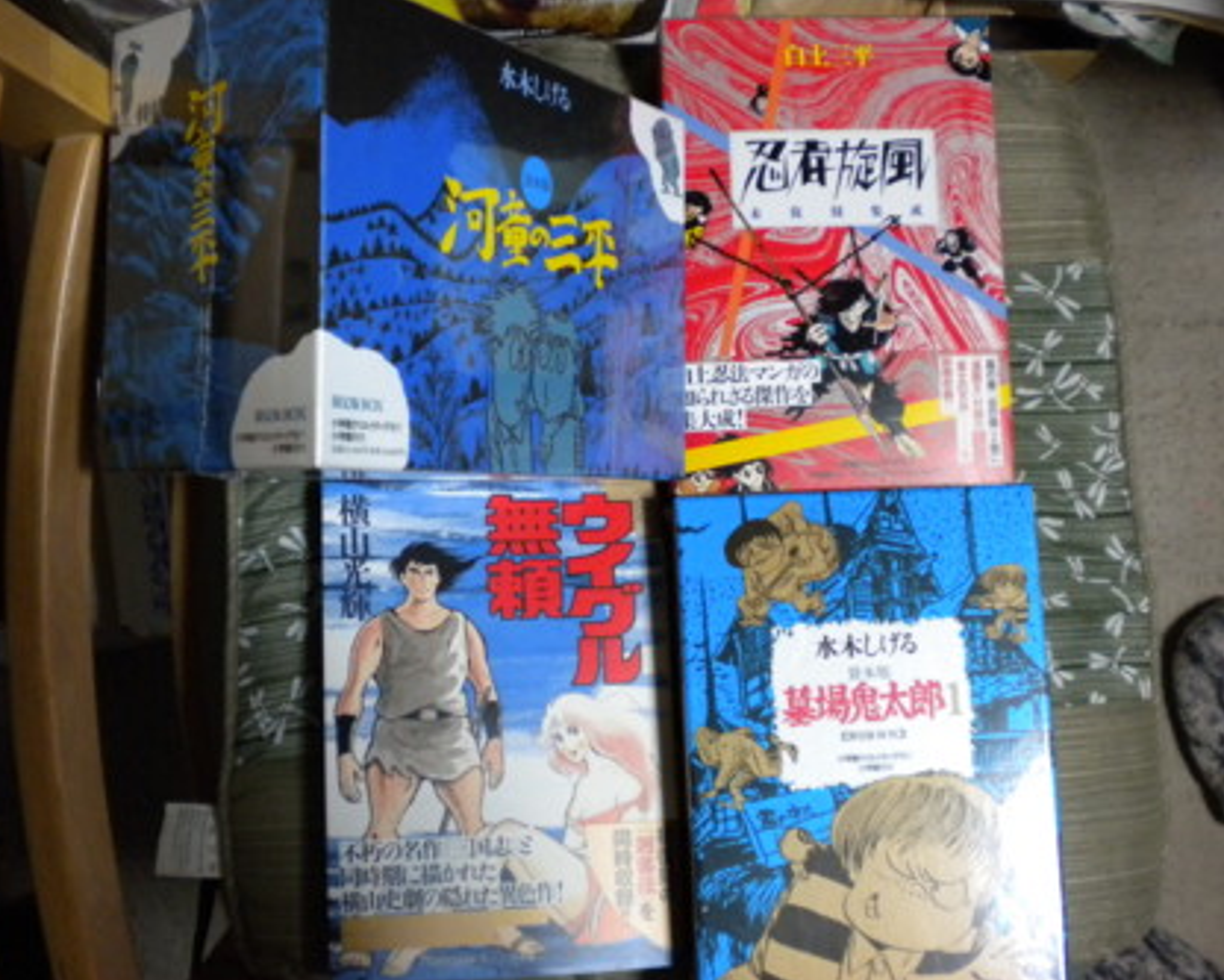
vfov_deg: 40.1
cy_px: 494
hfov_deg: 49.0
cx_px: 571
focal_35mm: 37
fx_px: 1341
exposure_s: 1/56.7
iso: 400
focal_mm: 6.3
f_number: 3.1
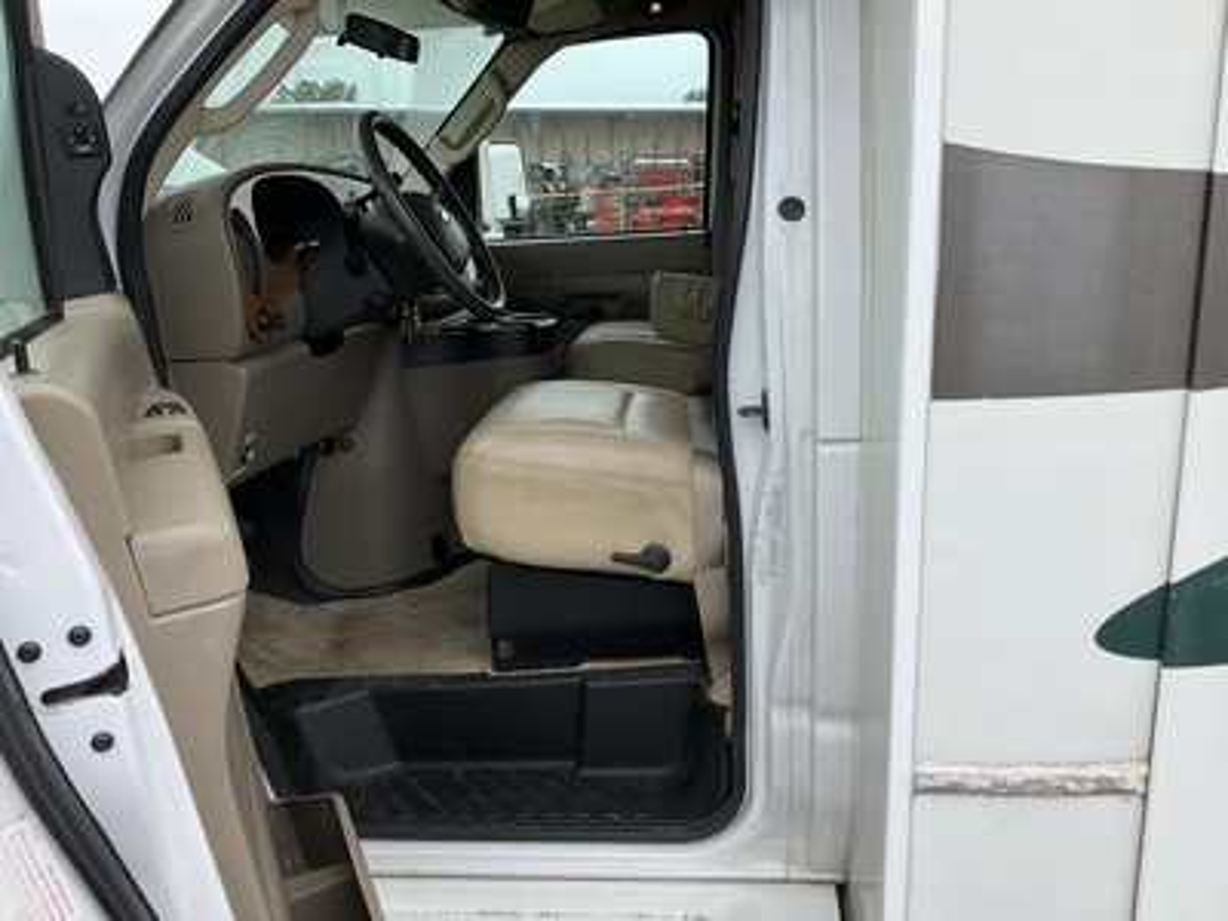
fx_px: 1029
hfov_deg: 61.7
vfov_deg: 48.2
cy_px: 460
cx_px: 614
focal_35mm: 29
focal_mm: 3
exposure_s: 1/700
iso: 25
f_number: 1.8
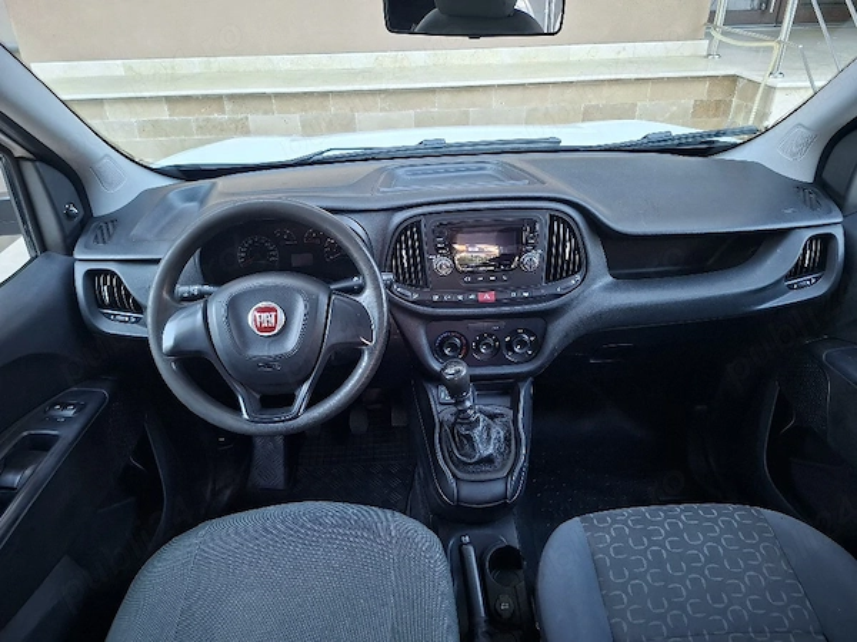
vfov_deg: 58.9
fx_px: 569
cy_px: 321
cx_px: 428
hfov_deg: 73.9
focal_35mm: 23
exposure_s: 1/60.2
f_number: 1.8
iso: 250
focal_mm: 5.54
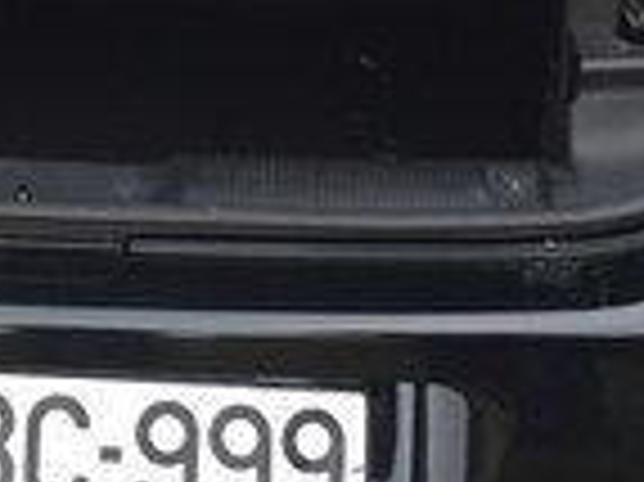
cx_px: 45
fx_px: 2491
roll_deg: -2.9
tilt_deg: -15.1
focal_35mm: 134
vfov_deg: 10.7
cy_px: -227
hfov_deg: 14.6
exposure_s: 1/100
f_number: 2.2
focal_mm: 4.15
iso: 32
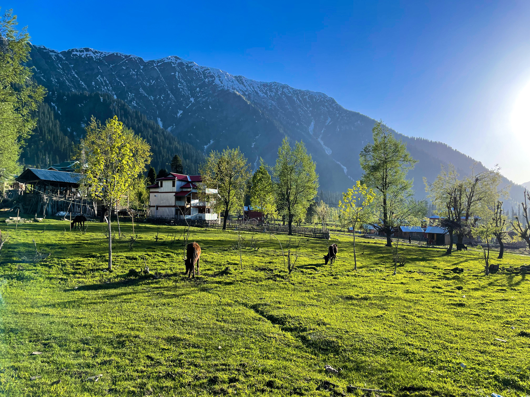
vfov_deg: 53.1
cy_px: 198
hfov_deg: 67.3
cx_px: 265
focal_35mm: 26
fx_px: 398
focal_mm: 4.2
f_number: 1.6
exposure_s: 1/1887
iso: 32
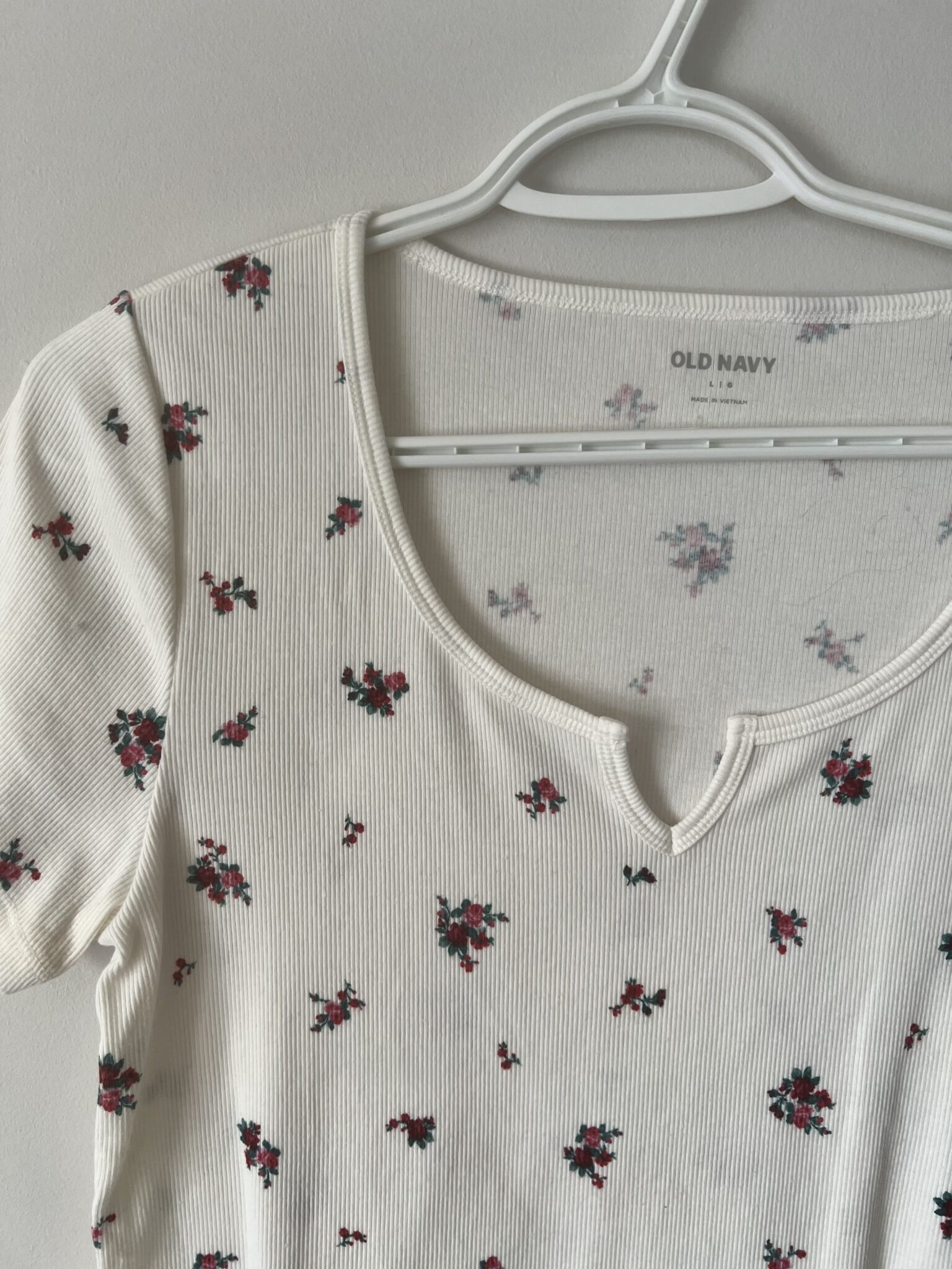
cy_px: 634
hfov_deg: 53.1
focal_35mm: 26
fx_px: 953
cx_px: 476
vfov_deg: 67.3
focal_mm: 5.7
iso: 125
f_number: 1.5
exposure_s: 1/98
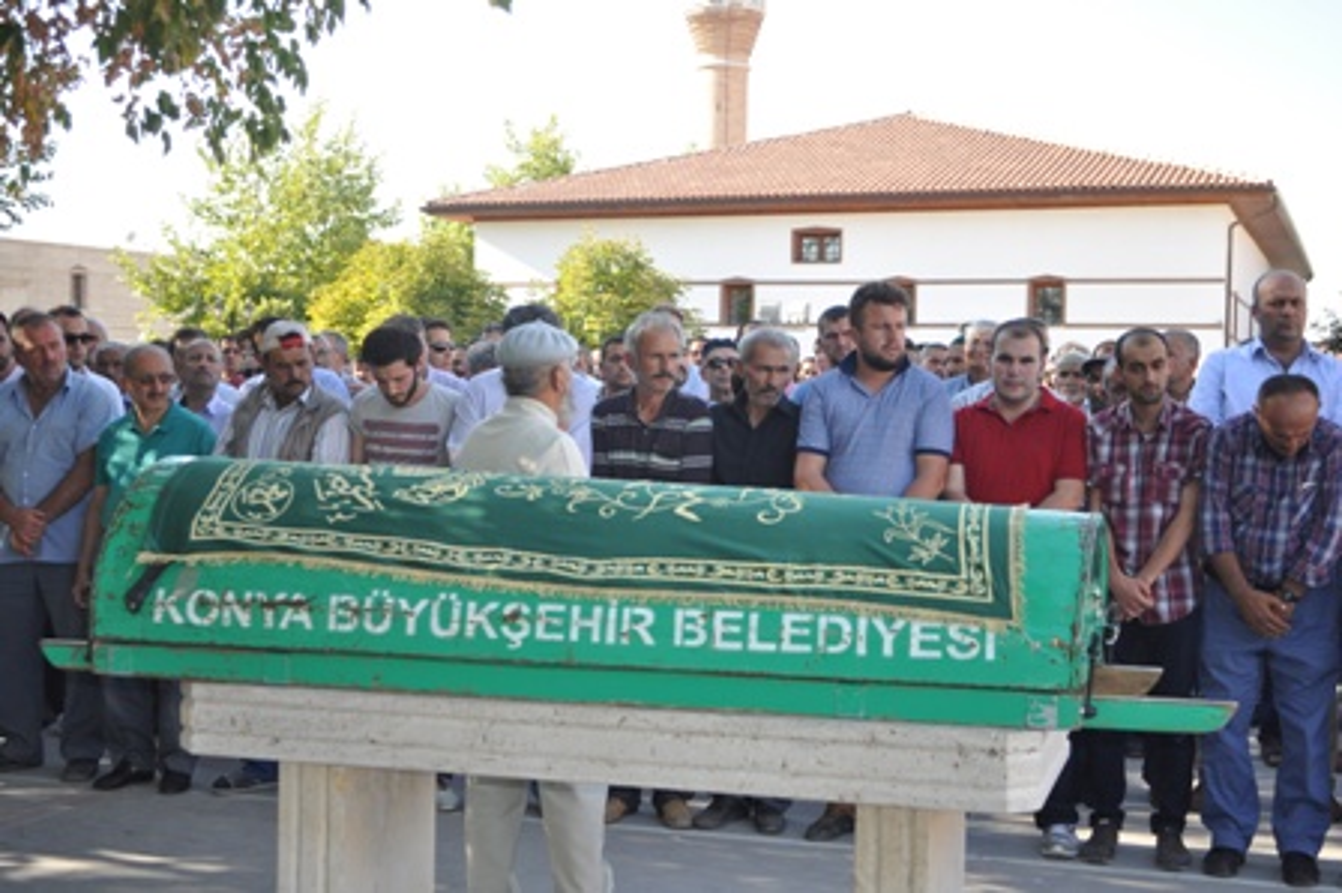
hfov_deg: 38.9
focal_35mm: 51
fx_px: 1900
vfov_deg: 26.4
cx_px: 671
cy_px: 446
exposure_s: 1/200
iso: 200
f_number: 8
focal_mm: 34
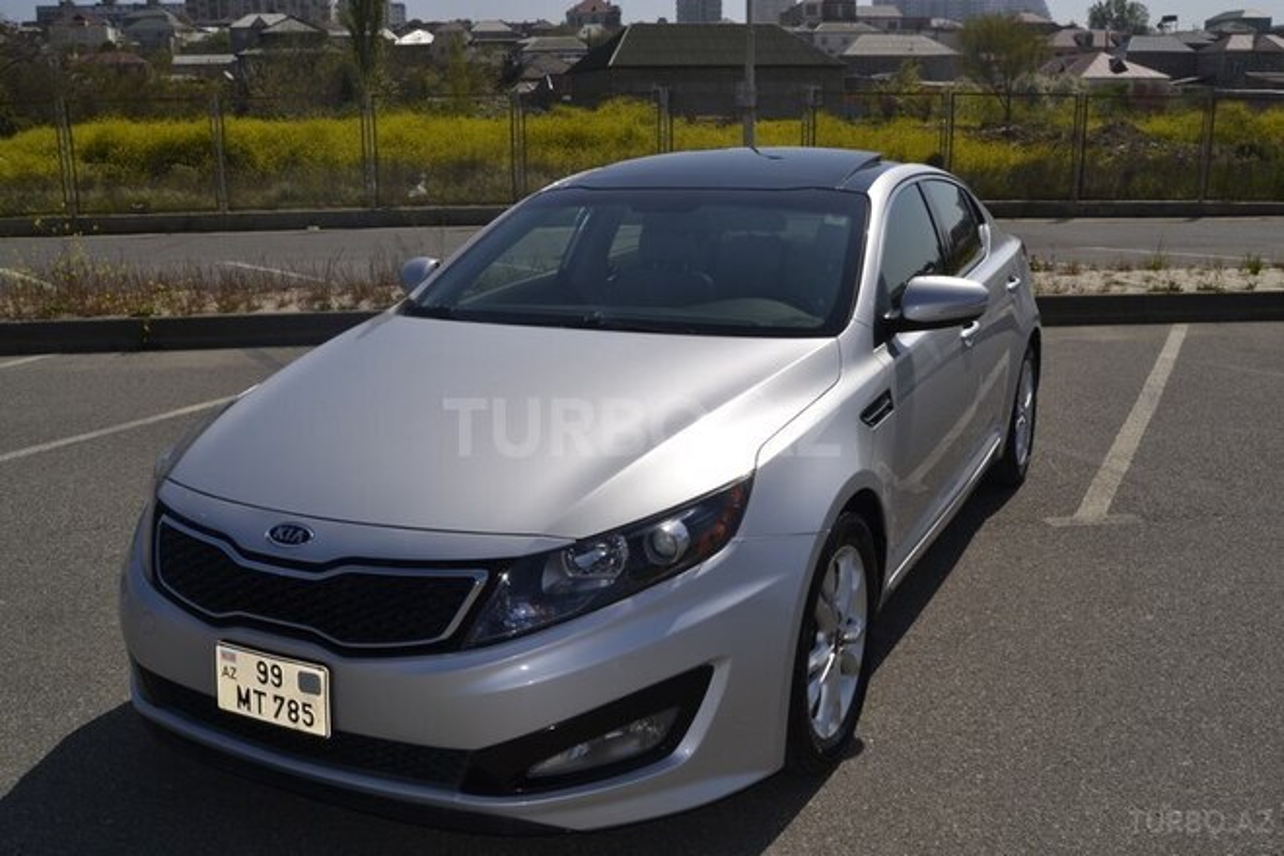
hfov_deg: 57.2
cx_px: 642
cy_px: 428
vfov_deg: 40.0
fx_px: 1177
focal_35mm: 33
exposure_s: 1/200
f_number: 18
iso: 100
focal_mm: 22
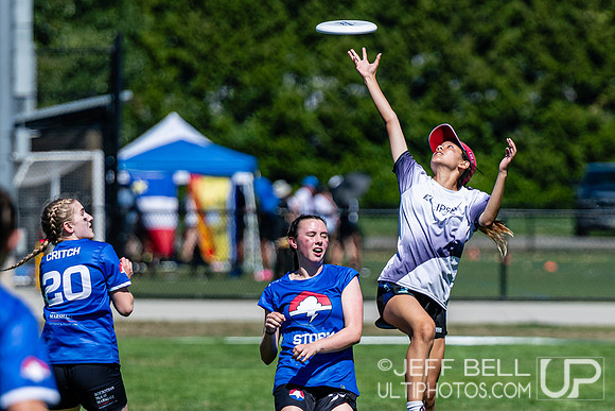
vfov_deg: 2.4
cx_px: 419
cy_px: 381
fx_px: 9727
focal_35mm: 569
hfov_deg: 3.6
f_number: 3.2
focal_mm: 200
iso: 100
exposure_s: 1/2500
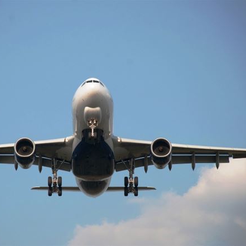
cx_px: 88
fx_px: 2079
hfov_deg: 6.8
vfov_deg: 6.8
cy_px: 123
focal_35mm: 259
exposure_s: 1/320
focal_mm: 135
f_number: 5.6
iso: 100
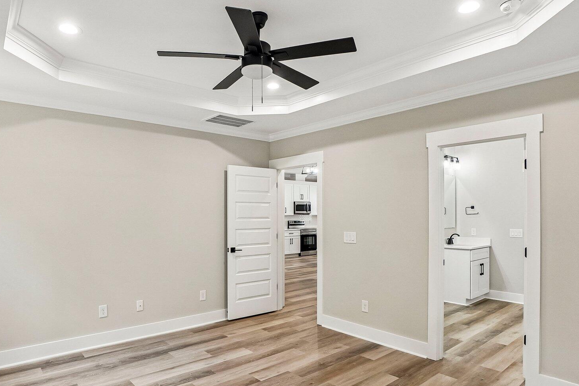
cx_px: 267
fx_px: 338
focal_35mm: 21
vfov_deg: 59.4
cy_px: 212
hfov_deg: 81.1
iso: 400
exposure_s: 1/13
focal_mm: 10
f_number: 8
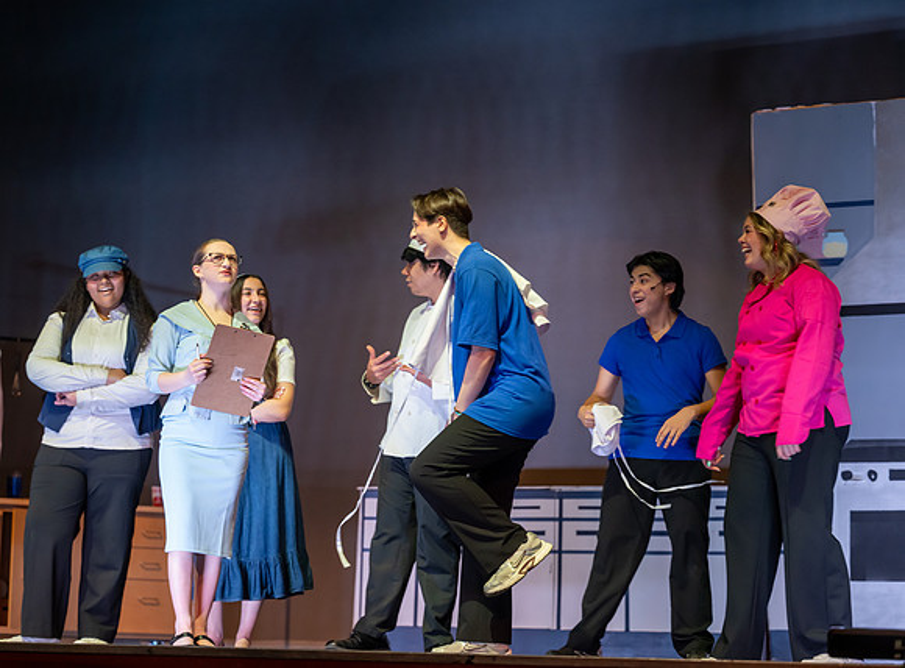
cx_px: 404
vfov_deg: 17.7
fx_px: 2144
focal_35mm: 82
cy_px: 334
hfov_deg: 23.8
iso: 1400
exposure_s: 1/320
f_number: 2.8
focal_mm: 77
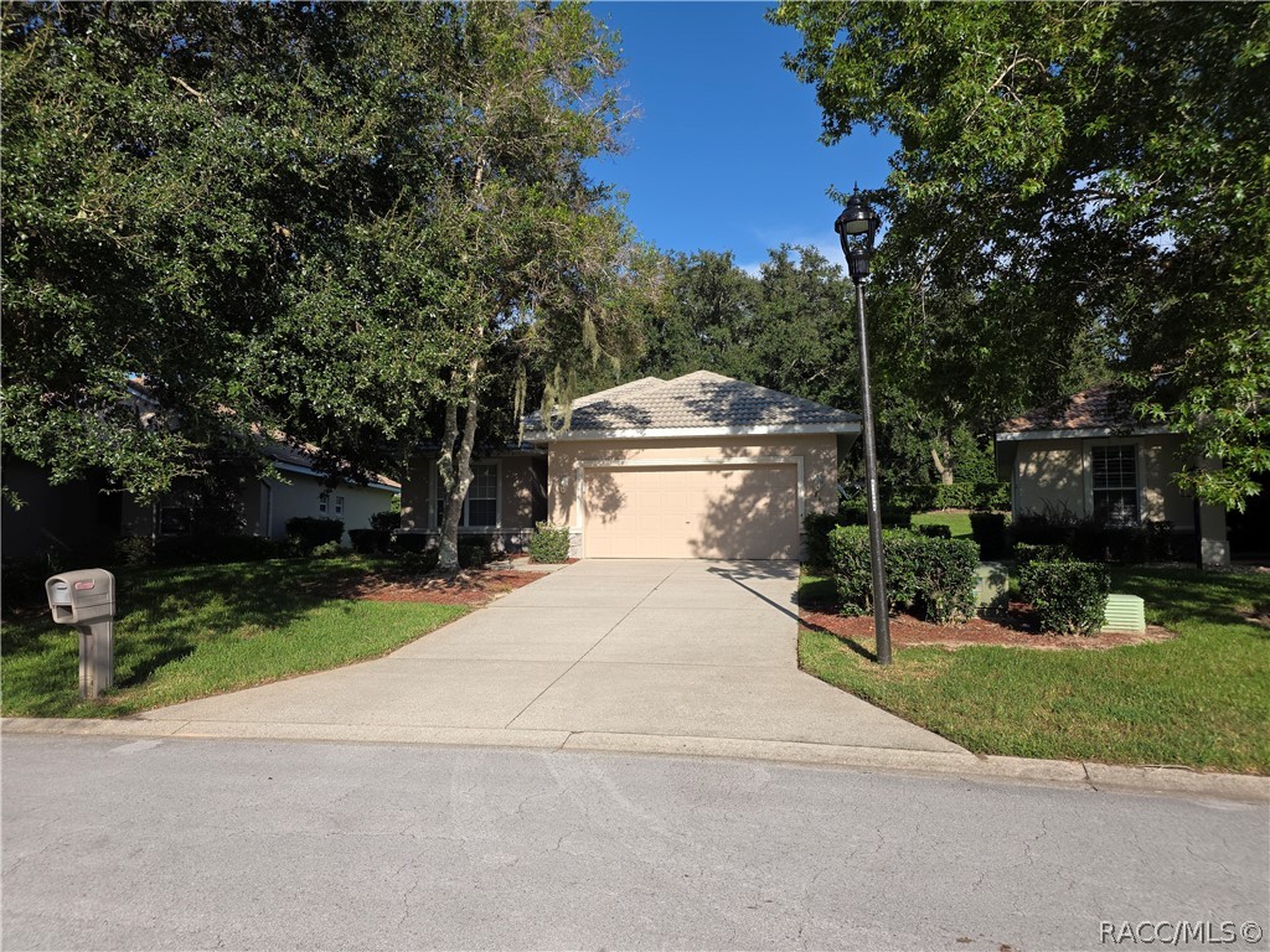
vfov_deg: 58.9
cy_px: 476
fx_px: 844
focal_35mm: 23
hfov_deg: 73.9
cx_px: 635
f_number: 1.7
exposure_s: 1/809
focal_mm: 6.25
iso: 12
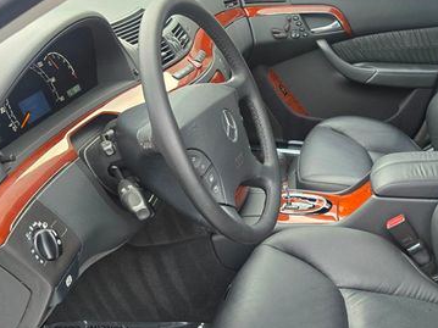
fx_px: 519
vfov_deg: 34.4
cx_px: 351
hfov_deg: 43.6
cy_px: 244
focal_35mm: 41
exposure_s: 1/180
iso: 160
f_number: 1.7
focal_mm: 6.3
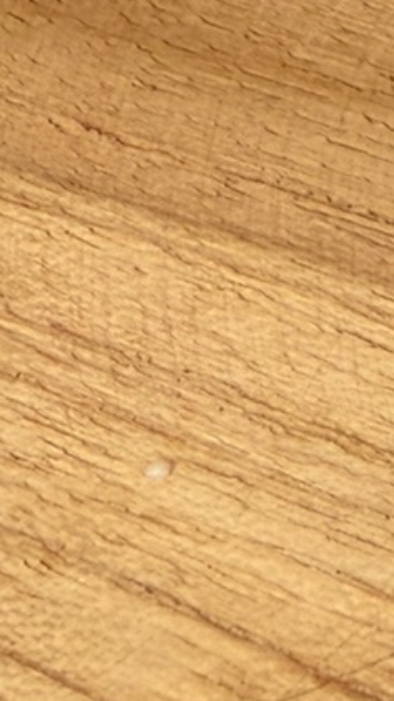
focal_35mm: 127
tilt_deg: -40.5
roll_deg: -1.1
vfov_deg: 15.0
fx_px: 2362
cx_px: 996
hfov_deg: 8.6
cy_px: -503
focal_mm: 2.22
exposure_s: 1/203
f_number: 2.2
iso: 40
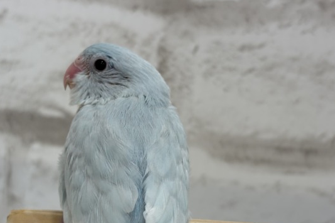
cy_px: 139
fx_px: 605
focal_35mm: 65
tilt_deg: -9.5
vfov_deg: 20.9
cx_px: 143
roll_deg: -4.2
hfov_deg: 30.9
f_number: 1.6
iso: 64
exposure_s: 1/100
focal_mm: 5.96
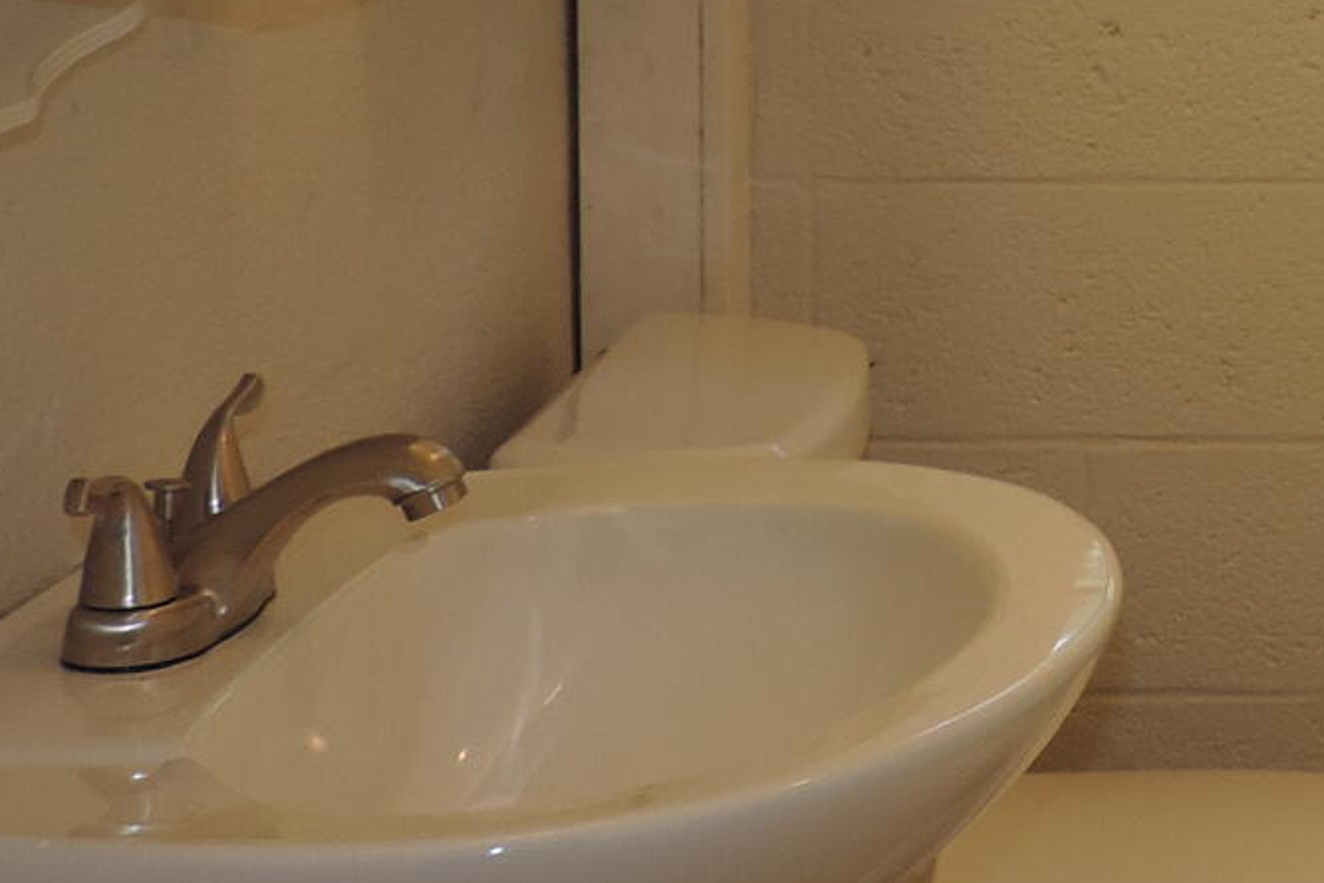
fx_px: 3127
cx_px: 1368
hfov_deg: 22.8
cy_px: 46
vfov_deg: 15.8
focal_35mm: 85
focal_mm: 4.3
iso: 90
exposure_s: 1/40
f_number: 3
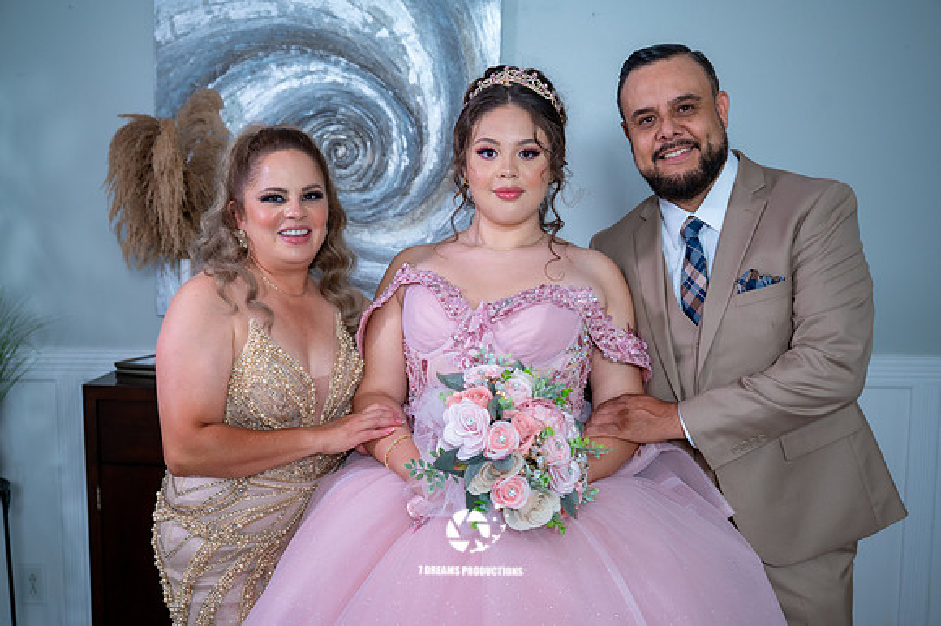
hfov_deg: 50.7
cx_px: 470
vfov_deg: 35.0
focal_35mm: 38
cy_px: 313
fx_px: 993
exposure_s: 1/60
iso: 1250
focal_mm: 38
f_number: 4
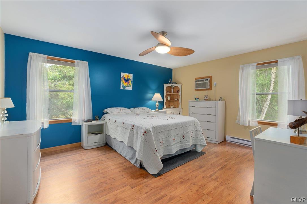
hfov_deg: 96.8
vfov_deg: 73.7
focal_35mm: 16
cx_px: 154
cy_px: 102
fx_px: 136
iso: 320
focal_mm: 16
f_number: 7.1
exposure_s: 1/8
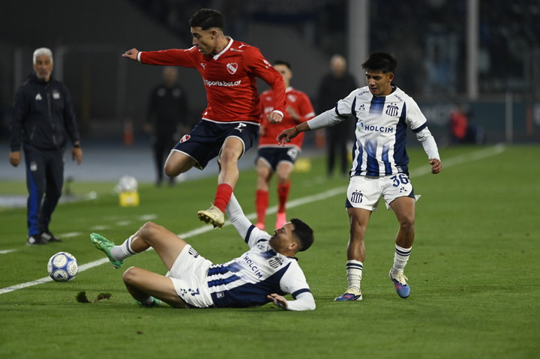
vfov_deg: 4.6
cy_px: 180
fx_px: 4497
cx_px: 270
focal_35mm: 300
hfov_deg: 6.9
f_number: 2.8
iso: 5000
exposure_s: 1/5000
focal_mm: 300
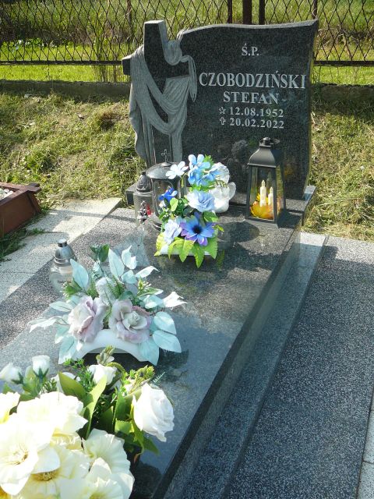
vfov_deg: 52.6
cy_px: 250
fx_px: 504
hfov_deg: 40.7
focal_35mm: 35
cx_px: 187
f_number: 2.8
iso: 80
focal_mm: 5.2
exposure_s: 1/400
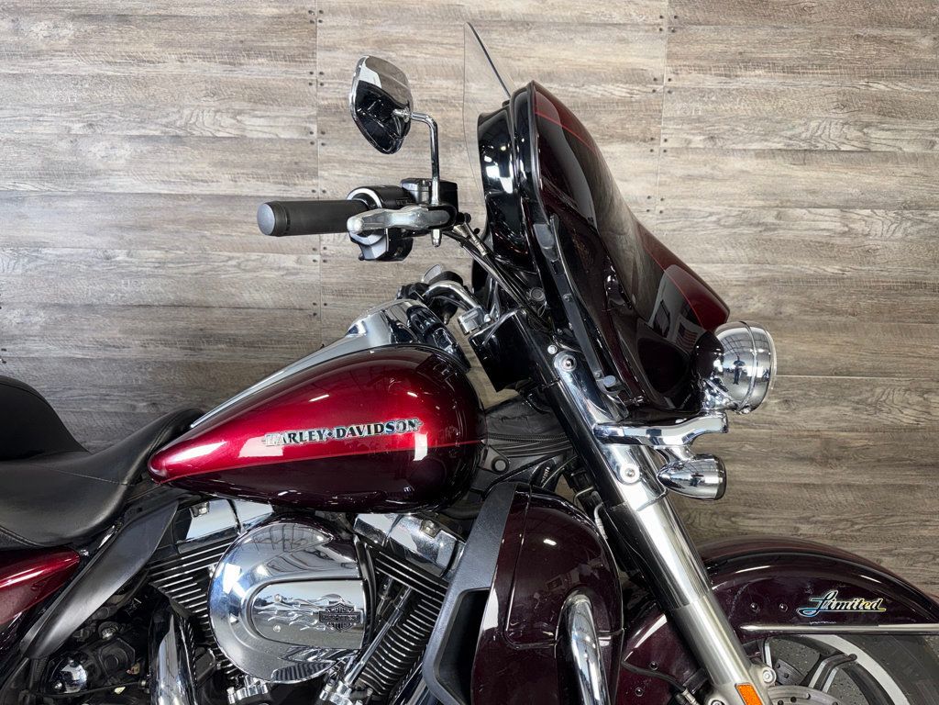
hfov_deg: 71.6
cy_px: 352
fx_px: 651
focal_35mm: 24
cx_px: 470
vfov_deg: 56.8
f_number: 1.78
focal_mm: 6.76
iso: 80
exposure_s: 1/28
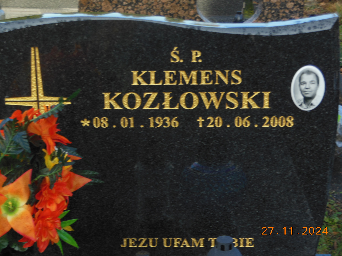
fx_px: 860
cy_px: 128
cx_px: 171
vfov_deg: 17.0
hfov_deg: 22.5
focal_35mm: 87
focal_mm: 15.5
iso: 125
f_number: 4.6
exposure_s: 1/160
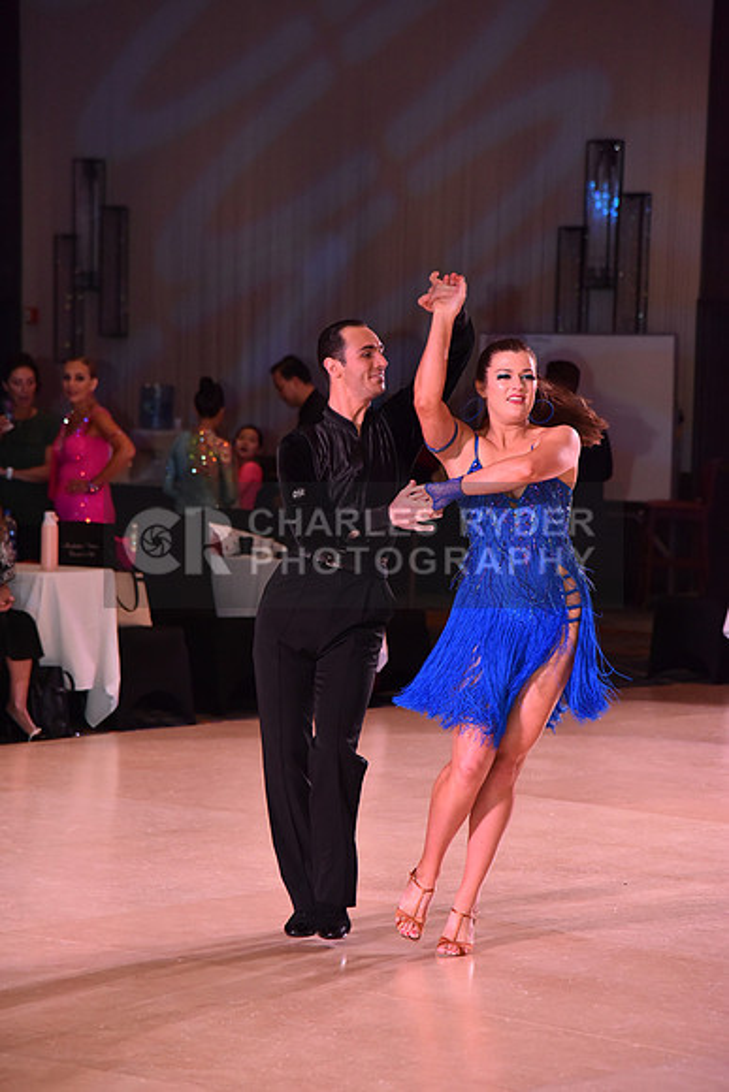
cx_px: 364
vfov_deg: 17.1
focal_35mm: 120
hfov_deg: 11.4
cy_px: 546
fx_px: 3643
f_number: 5
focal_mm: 120
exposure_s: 1/320
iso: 2500
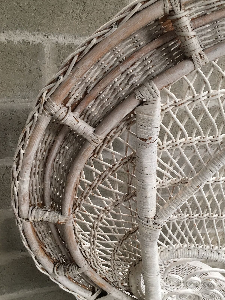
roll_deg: -2.9
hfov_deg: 39.5
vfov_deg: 51.2
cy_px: 169
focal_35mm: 36
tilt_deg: -23.6
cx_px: 134
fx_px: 312
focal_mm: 4.15
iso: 100
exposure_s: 1/33
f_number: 2.2
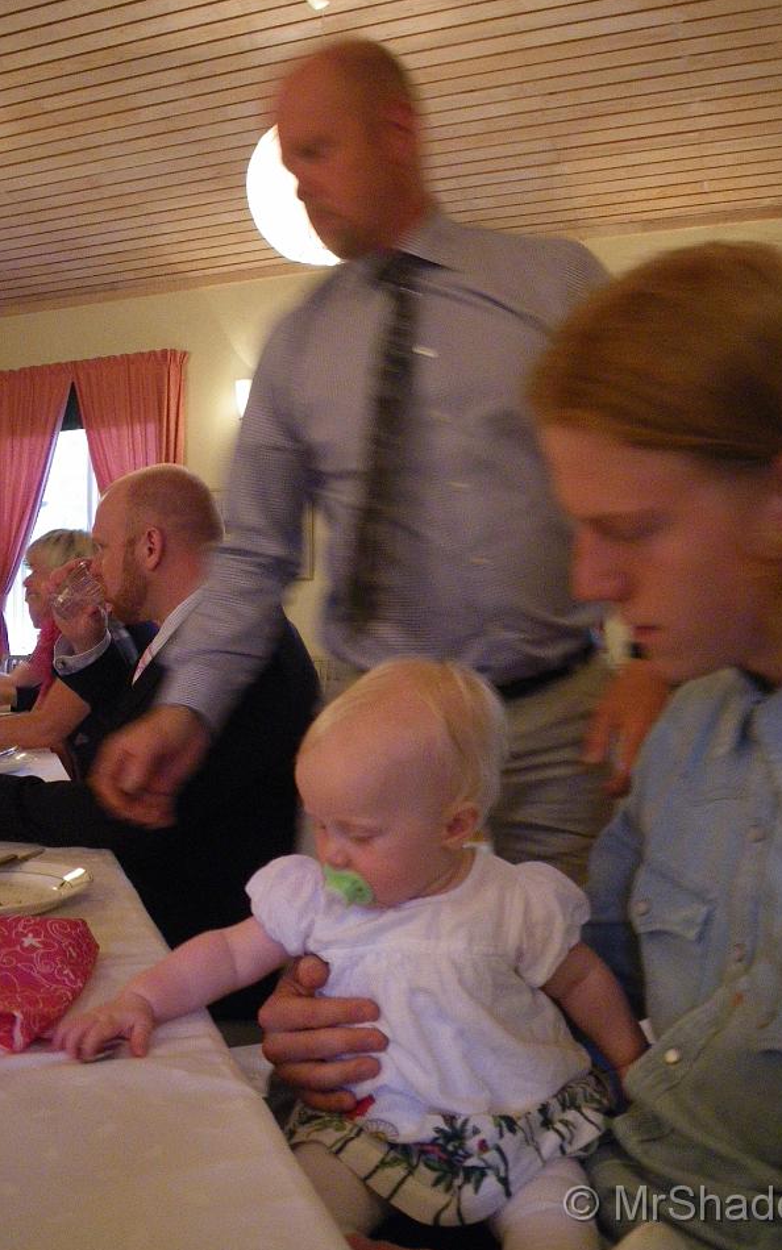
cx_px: 420
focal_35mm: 32
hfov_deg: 39.4
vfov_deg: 59.6
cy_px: 586
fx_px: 1091
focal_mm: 5
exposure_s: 1/15
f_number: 3.5
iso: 400
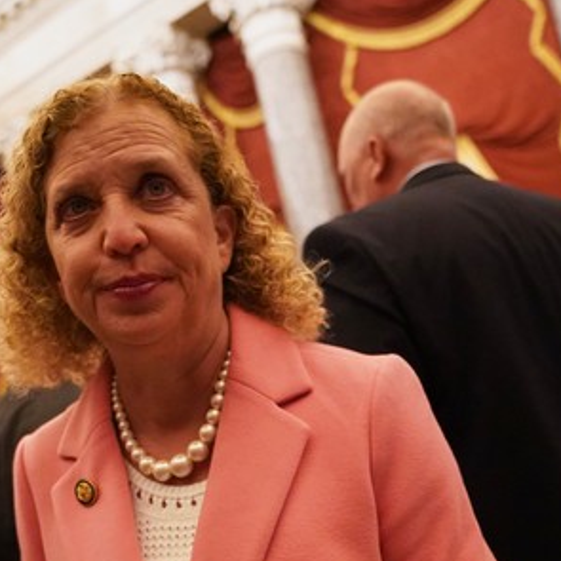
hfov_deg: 37.3
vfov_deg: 37.0
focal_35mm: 45
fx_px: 825
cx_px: 203
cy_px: 393
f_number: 2.8
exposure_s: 1/200
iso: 10000
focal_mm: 24
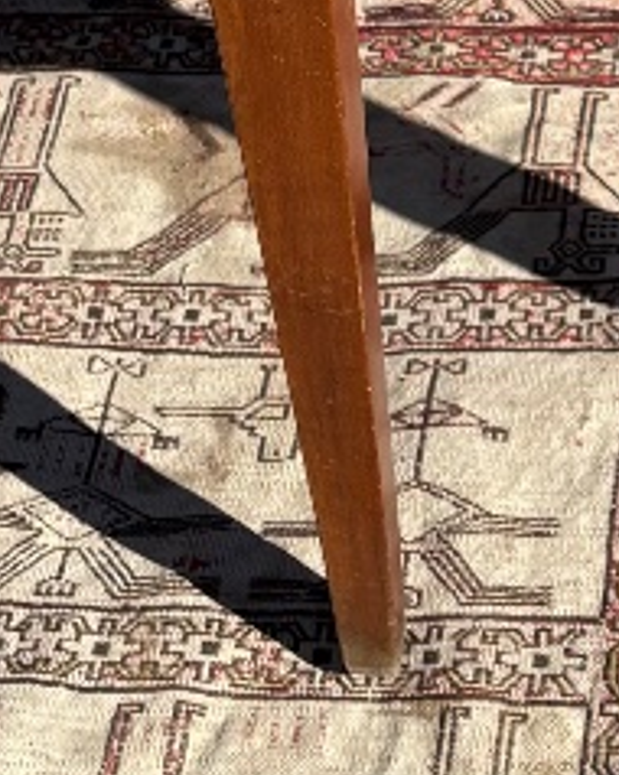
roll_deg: +3.8
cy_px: -309
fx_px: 2935
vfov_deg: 14.3
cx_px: 730
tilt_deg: -40.1
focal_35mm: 128
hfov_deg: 11.8
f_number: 1.6
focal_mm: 5.96
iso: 50
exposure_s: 1/4065
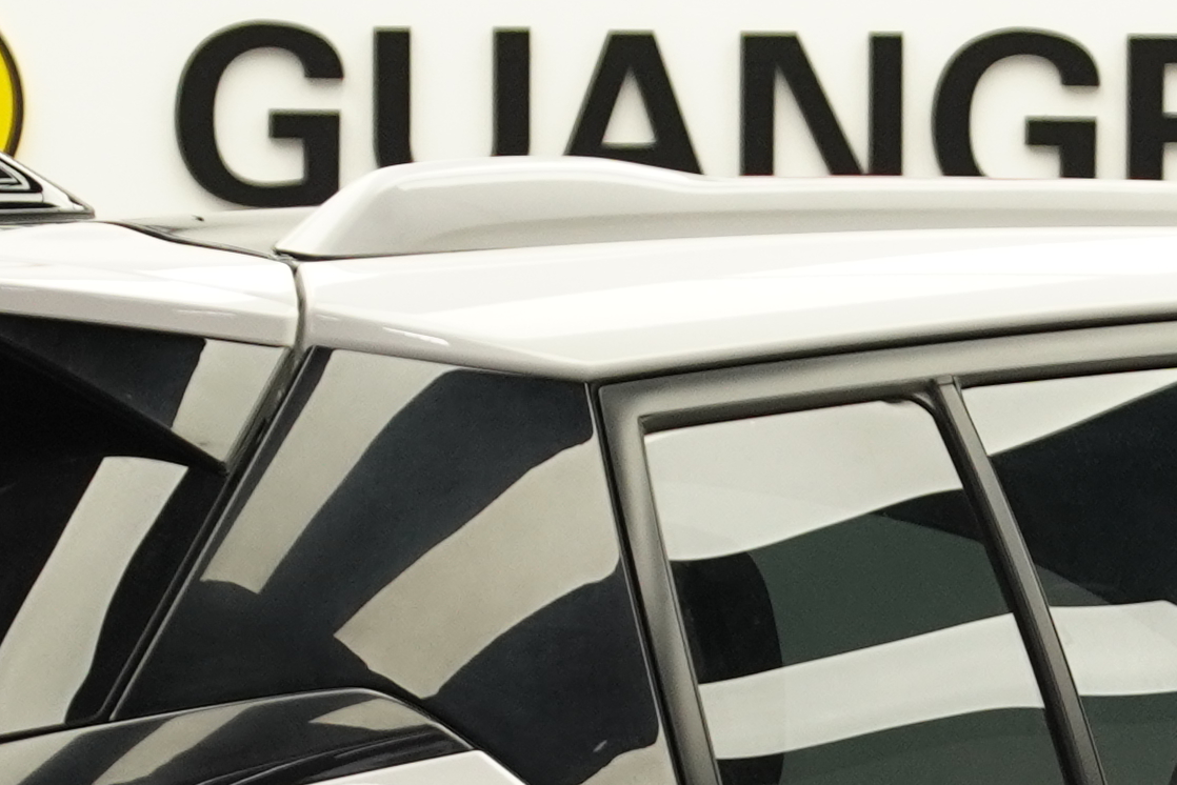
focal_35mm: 459
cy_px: 965
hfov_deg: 4.5
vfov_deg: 3.0
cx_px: 1175
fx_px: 14999
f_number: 2.8
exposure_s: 1/400
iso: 640
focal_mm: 57
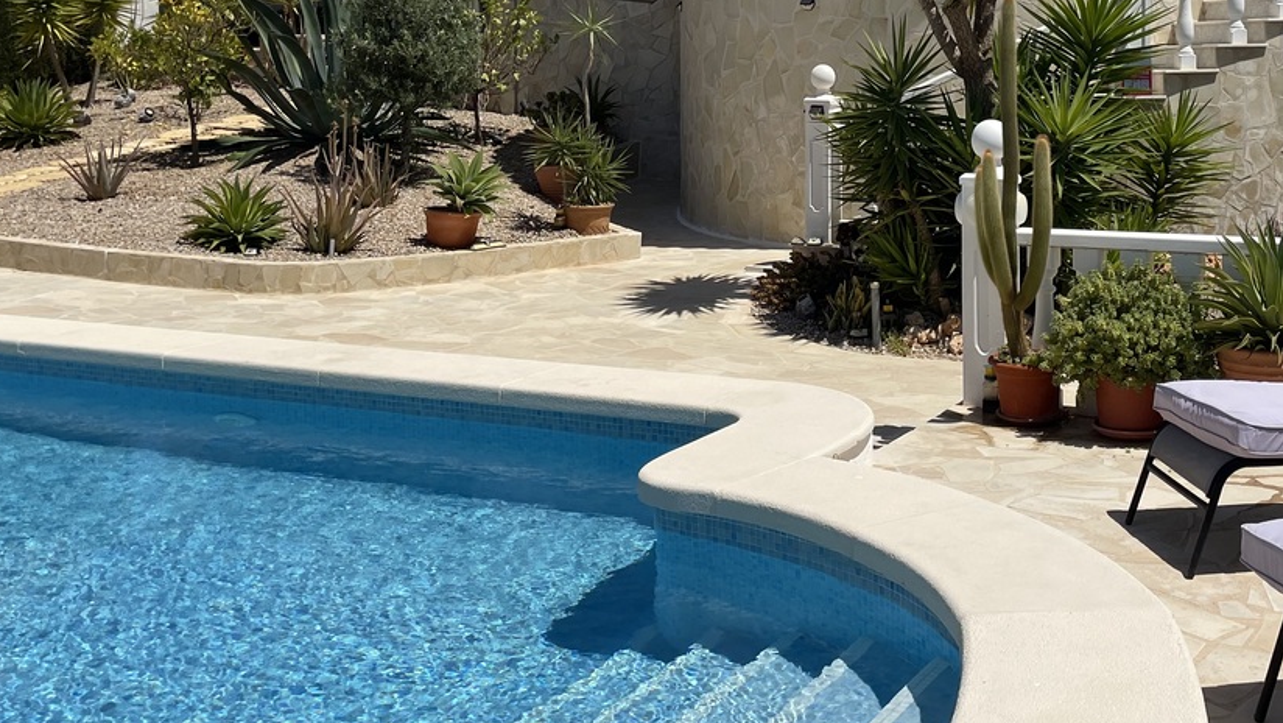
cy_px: 90
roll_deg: +0.9
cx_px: 850
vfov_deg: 26.3
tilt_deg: +0.1
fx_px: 1497
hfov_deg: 45.7
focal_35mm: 44
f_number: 1.6
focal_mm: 4.2
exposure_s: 1/7299
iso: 32
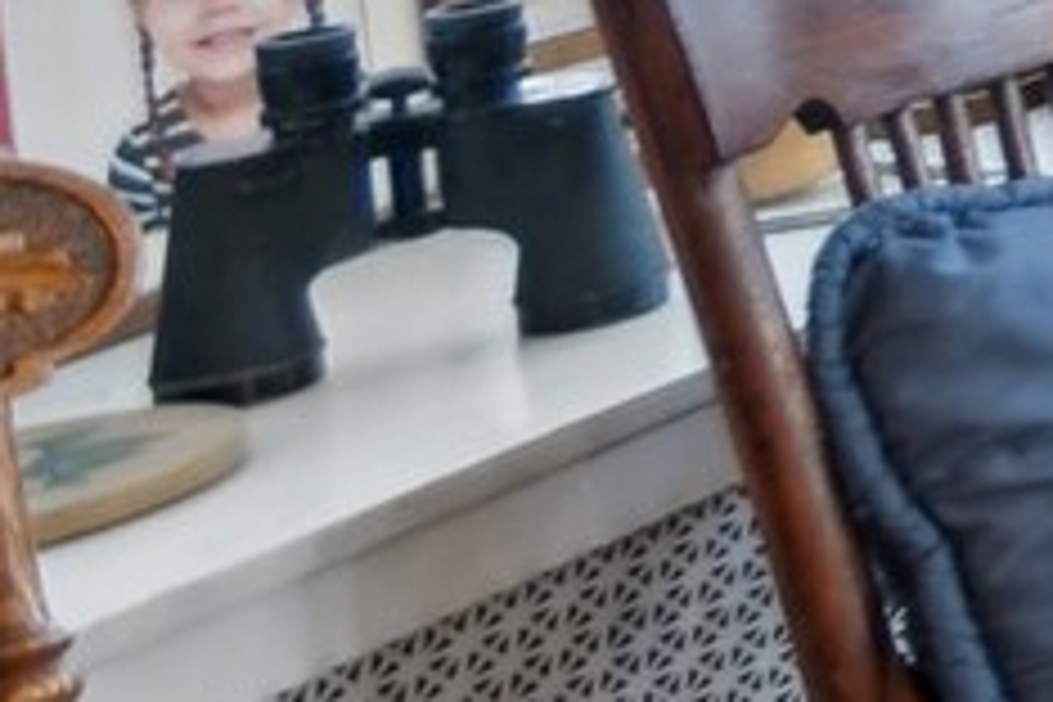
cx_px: 3602
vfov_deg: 11.7
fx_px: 3042
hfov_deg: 9.9
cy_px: -742
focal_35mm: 104
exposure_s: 1/2
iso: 100
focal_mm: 10
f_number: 11
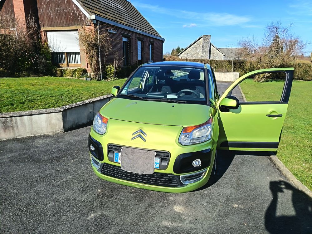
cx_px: 156
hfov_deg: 71.6
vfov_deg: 56.8
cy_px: 117
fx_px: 216
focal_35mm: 24
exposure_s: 1/746
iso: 104
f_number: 1.75
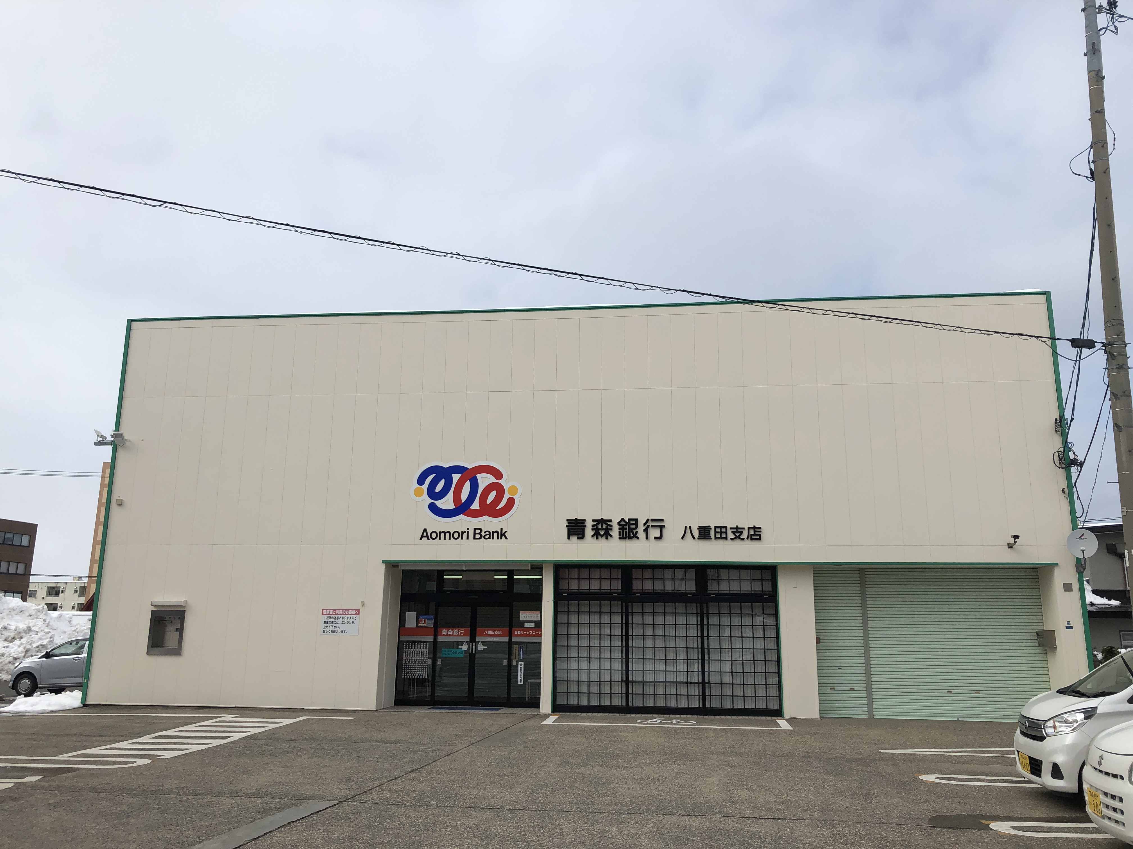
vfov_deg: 49.7
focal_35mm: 28
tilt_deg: +11.4
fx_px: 916
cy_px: 424
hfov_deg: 63.4
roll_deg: -1.9
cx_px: 566
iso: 20
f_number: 1.8
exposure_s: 1/2825
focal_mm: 3.99
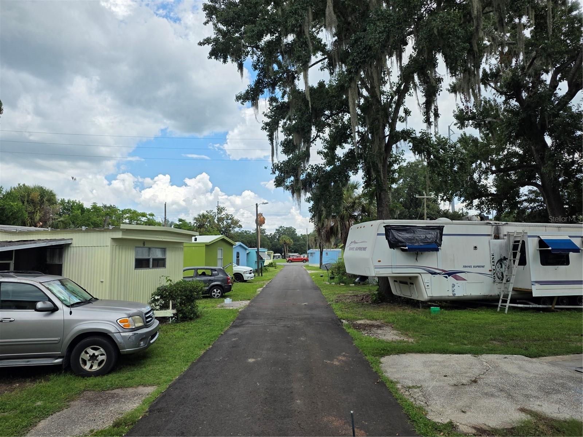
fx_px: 387
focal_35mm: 23
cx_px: 292
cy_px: 218
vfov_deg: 58.9
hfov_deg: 73.9
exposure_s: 1/3891
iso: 80
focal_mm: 6.25
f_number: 1.7
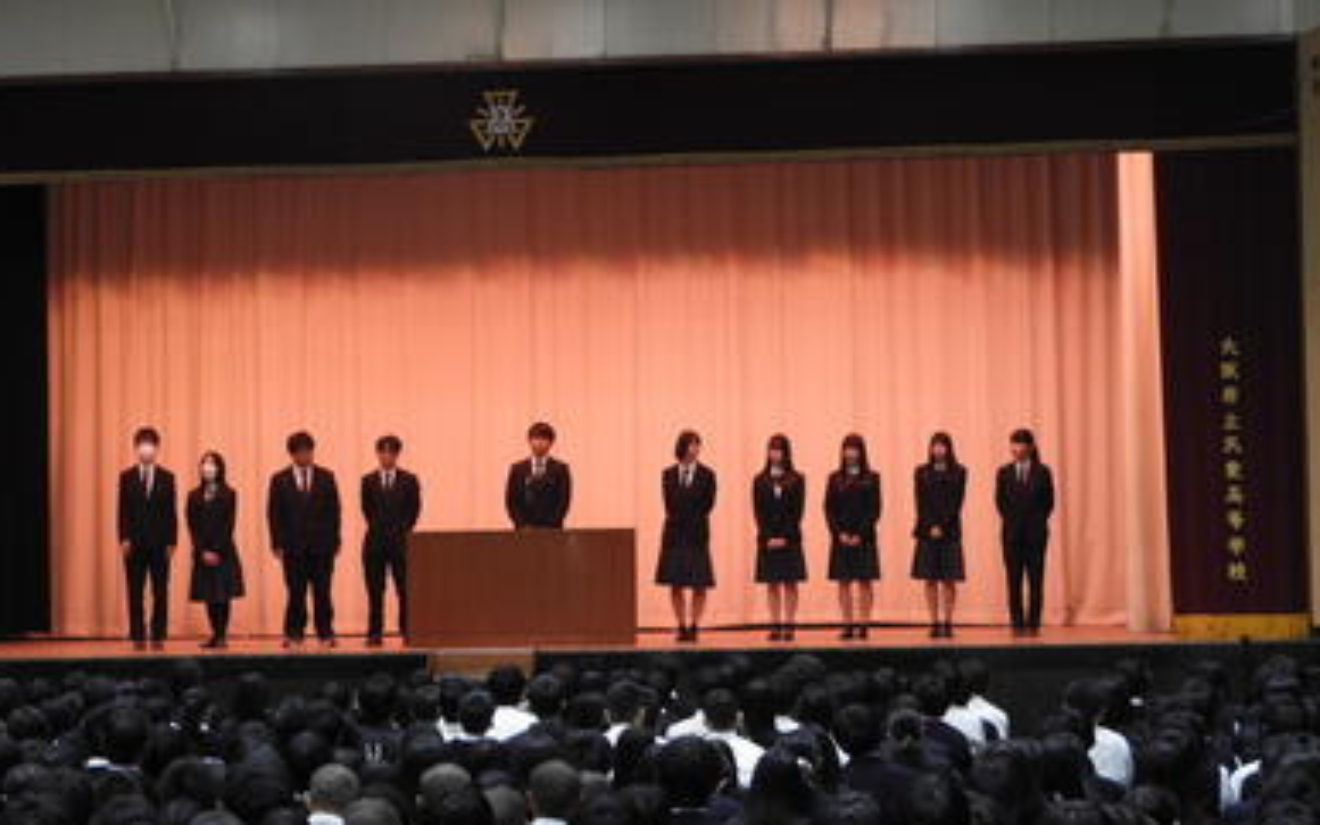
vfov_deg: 11.4
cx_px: 662
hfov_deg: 18.1
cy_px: 348
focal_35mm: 115
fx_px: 4138
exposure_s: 1/25
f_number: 4.8
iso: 400
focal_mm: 18.8
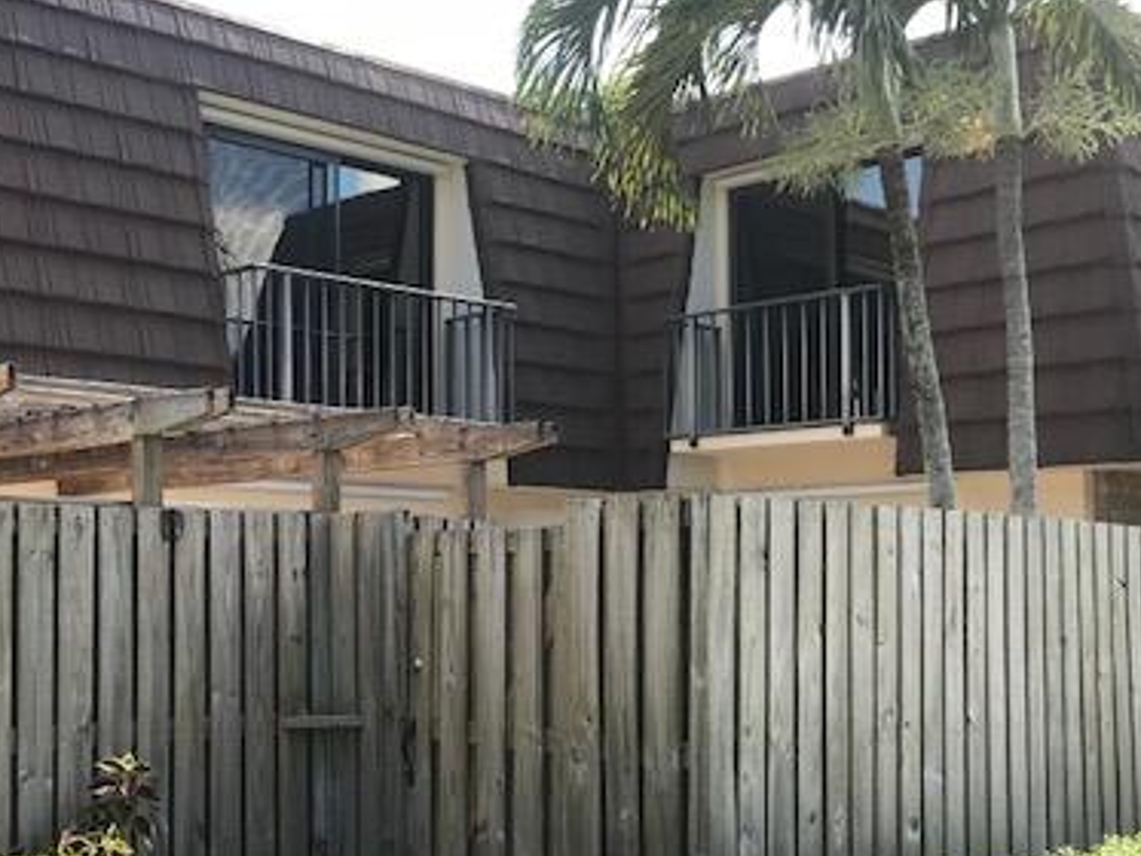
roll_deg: +0.0
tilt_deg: +3.6
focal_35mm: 48
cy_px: 550
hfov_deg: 38.9
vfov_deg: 30.1
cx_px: 321
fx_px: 1583
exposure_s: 1/665
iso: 20
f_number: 1.8
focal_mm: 3.99
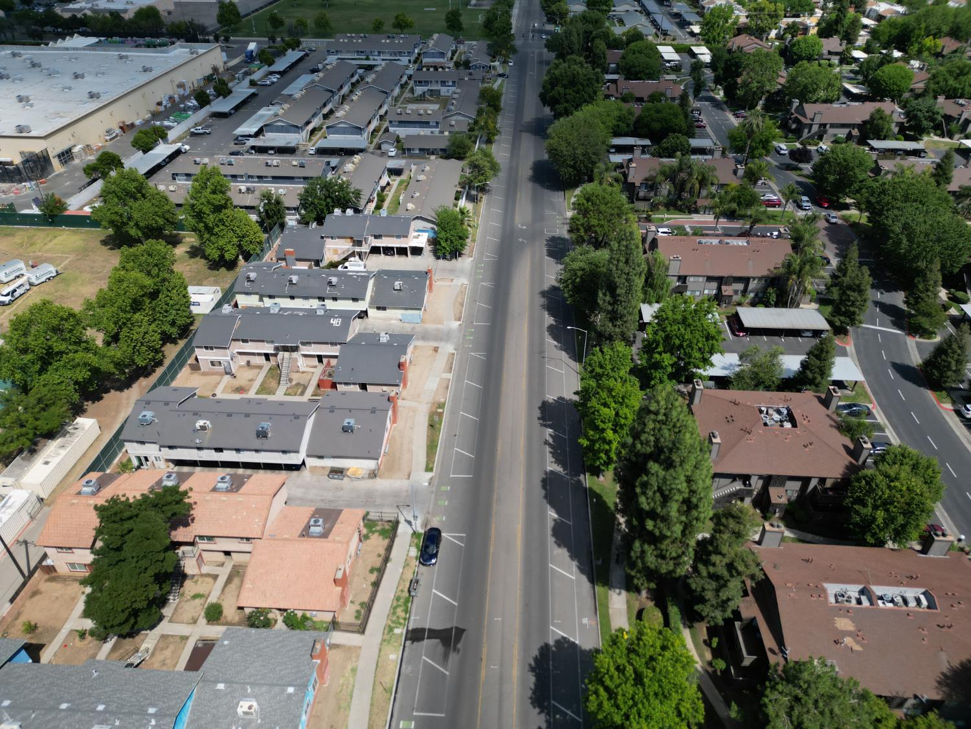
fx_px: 673
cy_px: 364
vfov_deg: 56.8
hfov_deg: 71.6
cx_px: 486
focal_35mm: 24
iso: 120
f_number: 1.7
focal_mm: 6.72
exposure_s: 1/4000
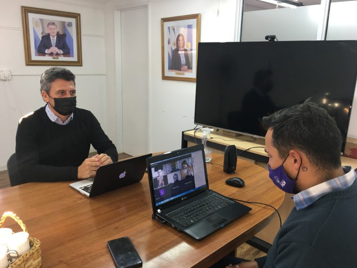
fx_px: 299
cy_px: 134
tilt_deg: -12.4
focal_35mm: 29
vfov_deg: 48.2
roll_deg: -1.9
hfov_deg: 61.7
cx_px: 178
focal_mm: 4.15
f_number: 2.2
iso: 125
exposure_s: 1/33
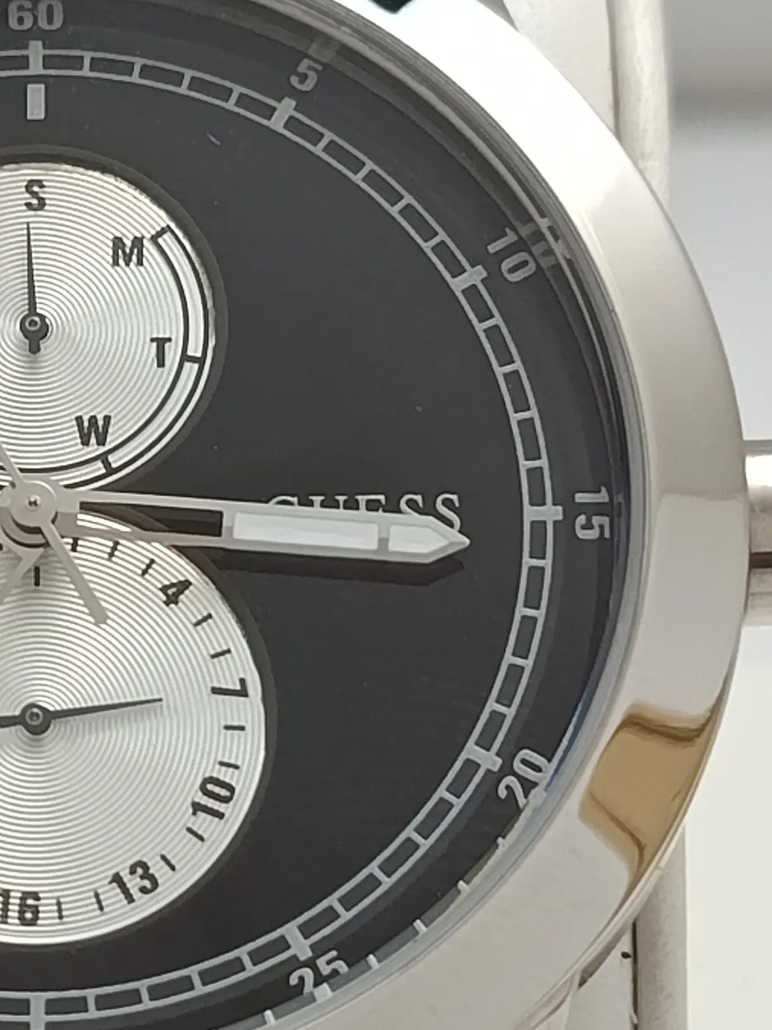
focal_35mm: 142
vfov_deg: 13.9
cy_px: 731
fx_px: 4222
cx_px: 44
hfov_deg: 10.4
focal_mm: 5.24
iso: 545
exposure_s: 1/100
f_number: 1.7
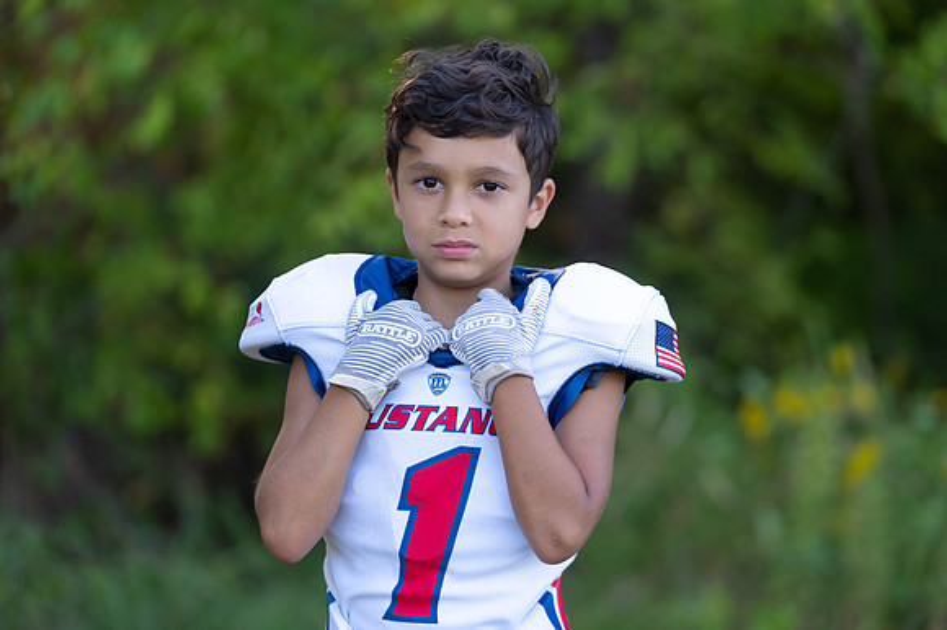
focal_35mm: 129
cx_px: 492
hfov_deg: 15.9
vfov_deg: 10.7
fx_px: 3380
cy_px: 331
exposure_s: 1/320
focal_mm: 114
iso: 200
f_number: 2.8
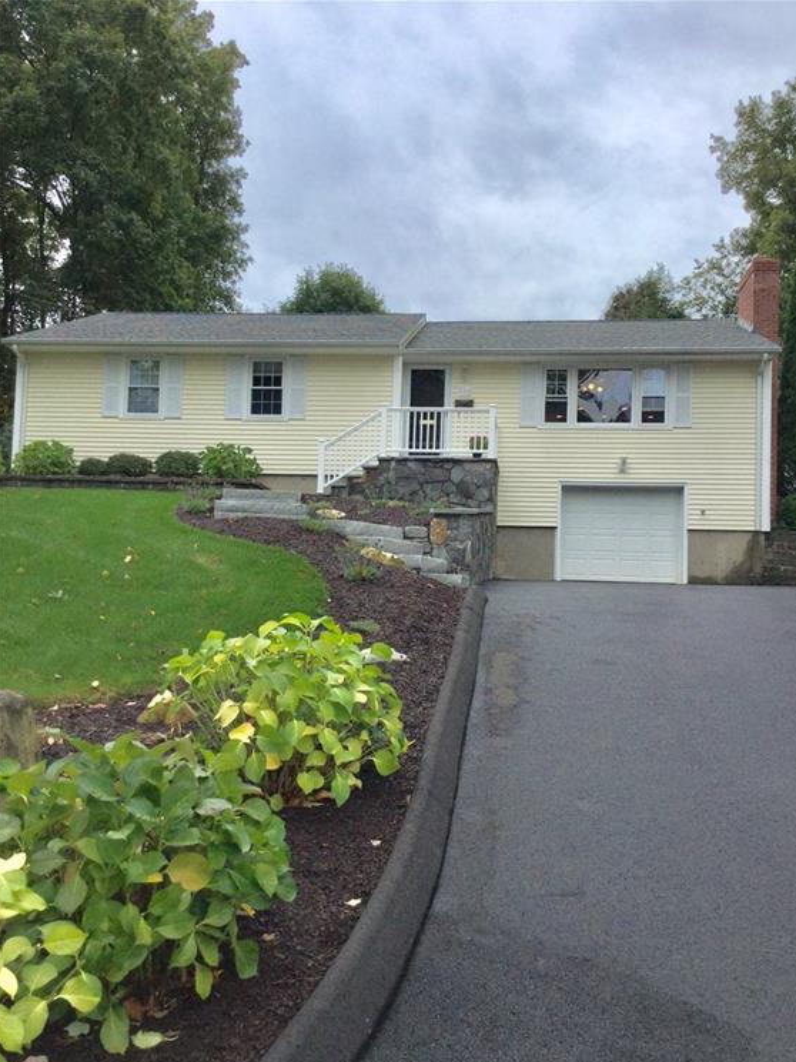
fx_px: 981
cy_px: 547
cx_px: 407
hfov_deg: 44.2
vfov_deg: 56.8
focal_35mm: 32
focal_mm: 3.3
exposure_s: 1/1294
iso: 25
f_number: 2.4
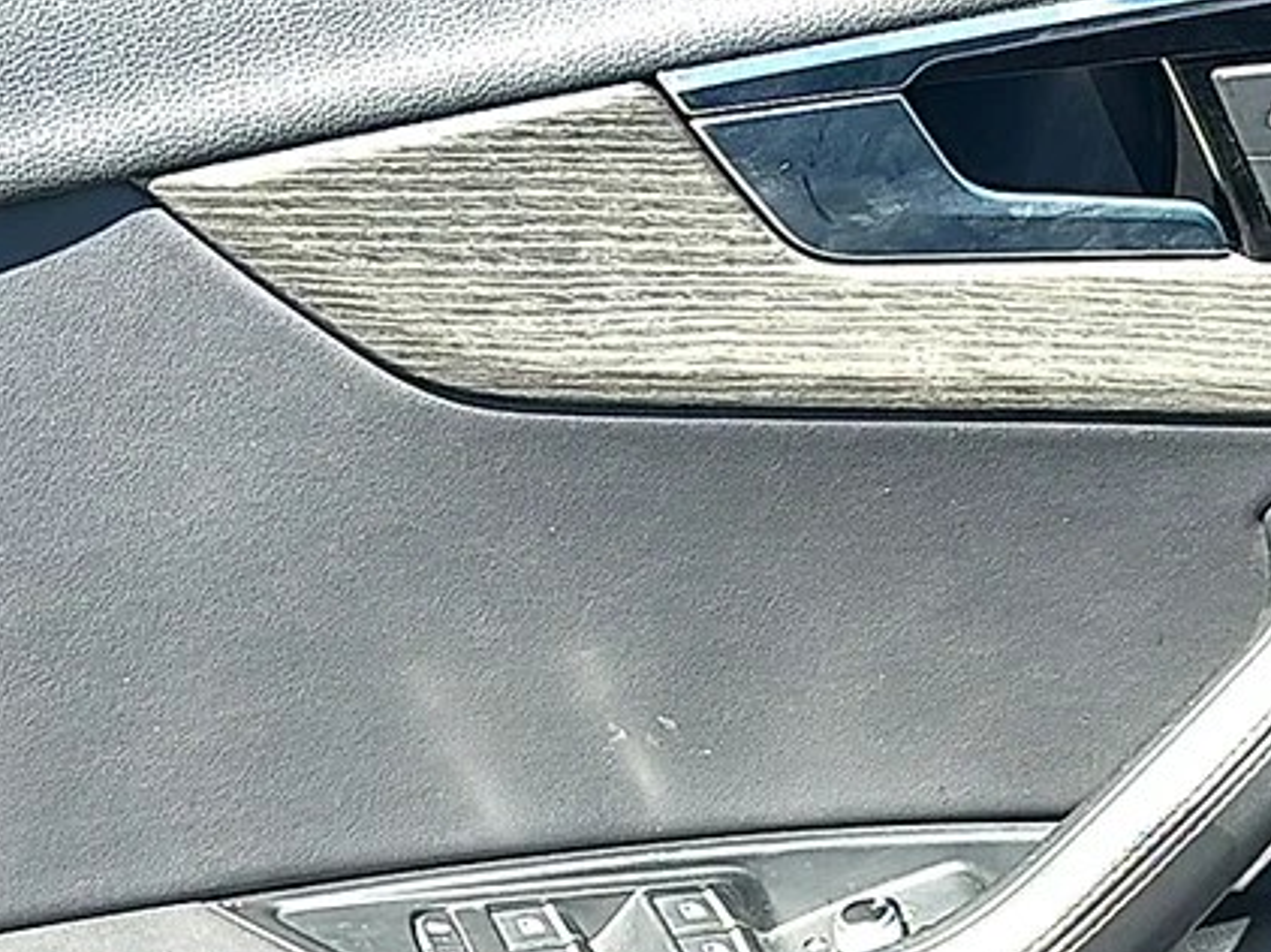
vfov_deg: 17.6
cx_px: 759
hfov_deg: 23.5
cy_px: 728
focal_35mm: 83
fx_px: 3046
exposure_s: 1/851
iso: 80
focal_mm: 6.86
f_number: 1.78
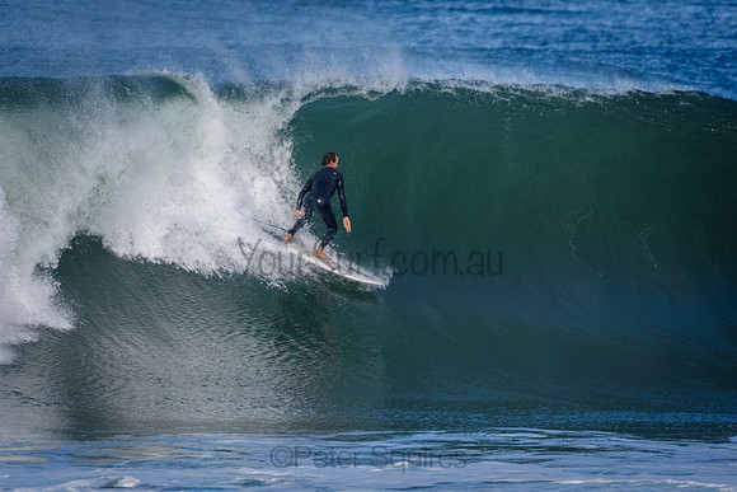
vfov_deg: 2.2
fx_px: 12900
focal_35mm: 630
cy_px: 246
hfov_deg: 3.3
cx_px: 368
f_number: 5.6
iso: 360
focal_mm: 420
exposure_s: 1/2000
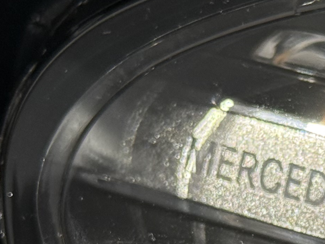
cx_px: 346
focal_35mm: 209
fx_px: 1963
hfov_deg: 9.4
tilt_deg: -35.8
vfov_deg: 7.1
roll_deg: +3.8
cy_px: 207
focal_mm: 6.76
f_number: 1.78
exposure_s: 1/100
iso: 80
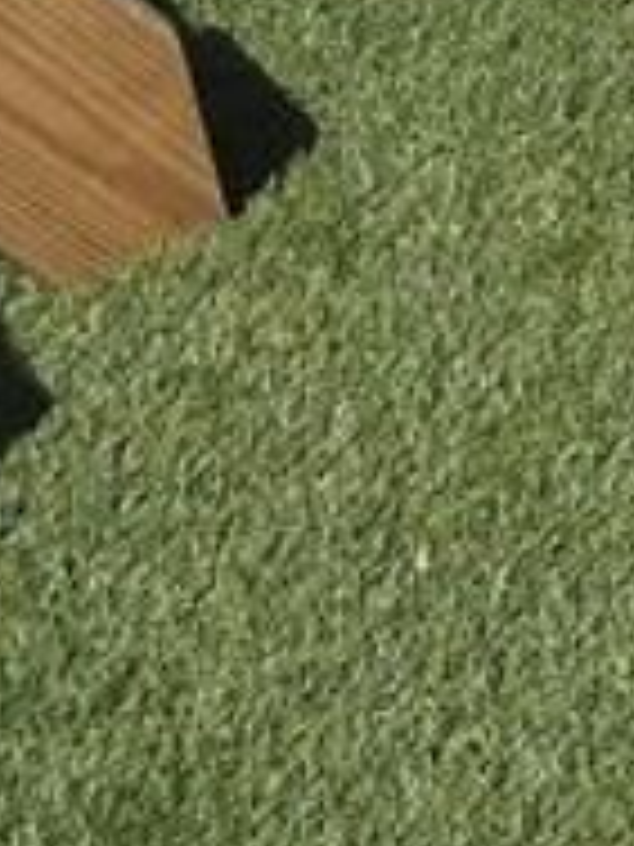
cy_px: -1388
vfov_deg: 9.5
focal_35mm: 177
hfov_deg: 7.1
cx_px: 2176
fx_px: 4322
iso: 50
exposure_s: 1/1139
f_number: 1.89
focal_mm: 5.95
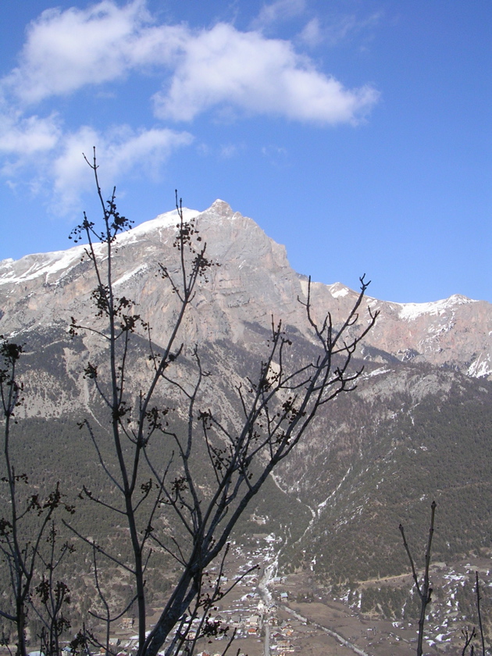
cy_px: 328
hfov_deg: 37.7
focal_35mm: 38
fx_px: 720
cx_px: 246
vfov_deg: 49.0
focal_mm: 5.8
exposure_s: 1/432
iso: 71
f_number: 5.6
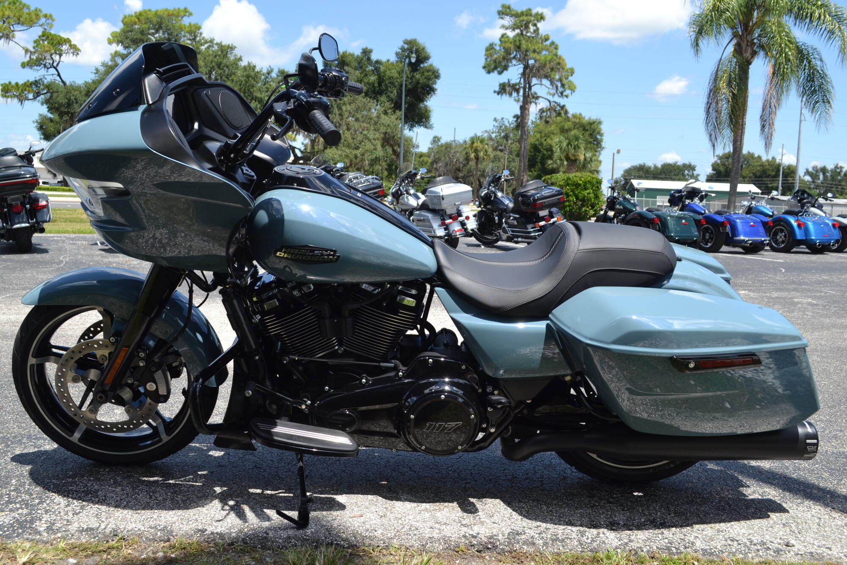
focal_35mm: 33
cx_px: 424
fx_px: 776
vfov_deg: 40.0
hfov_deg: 57.2
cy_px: 282
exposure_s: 1/200
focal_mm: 22
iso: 100
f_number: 7.1
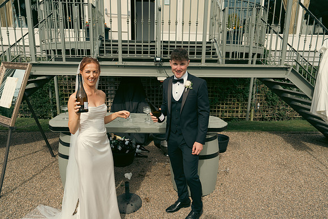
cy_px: 110
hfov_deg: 73.7
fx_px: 219
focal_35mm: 24
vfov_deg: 53.2
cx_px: 164
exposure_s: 1/3200
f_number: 3.5
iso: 320
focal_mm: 24
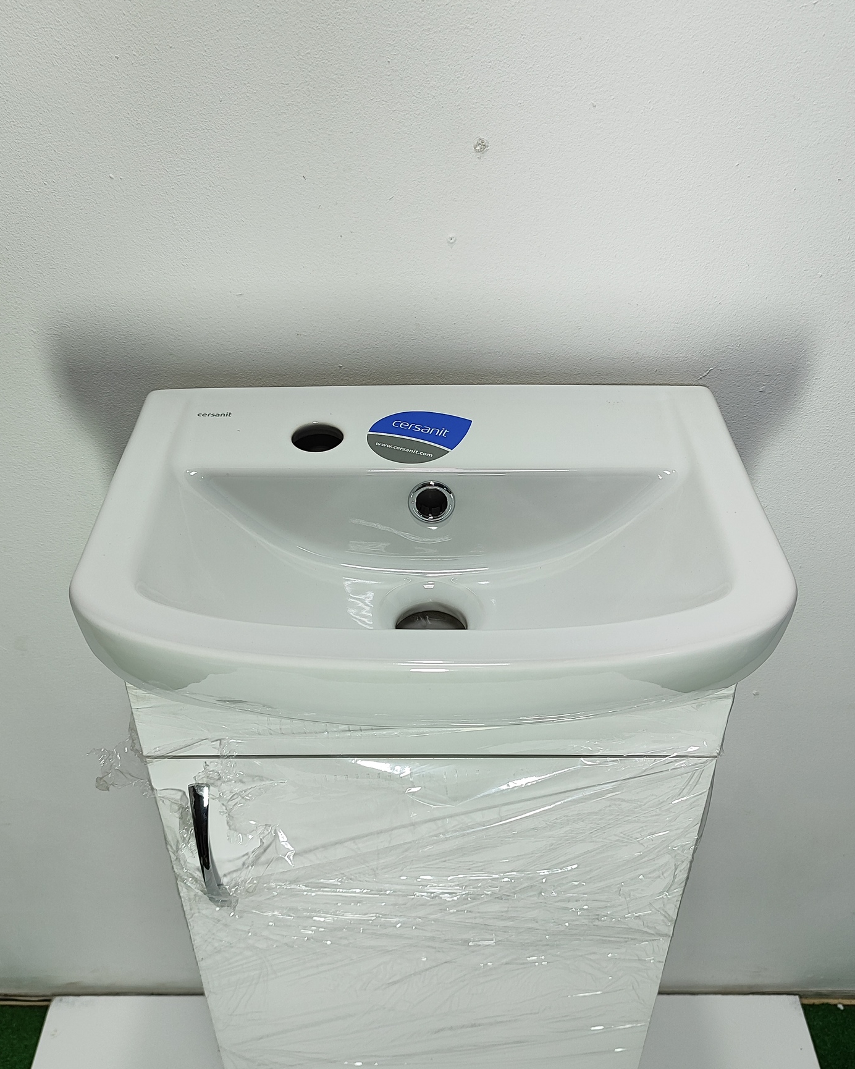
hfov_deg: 54.9
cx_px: 418
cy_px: 570
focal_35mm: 26
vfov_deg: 66.0
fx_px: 822
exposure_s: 1/50
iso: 160
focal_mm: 5.89
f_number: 1.89
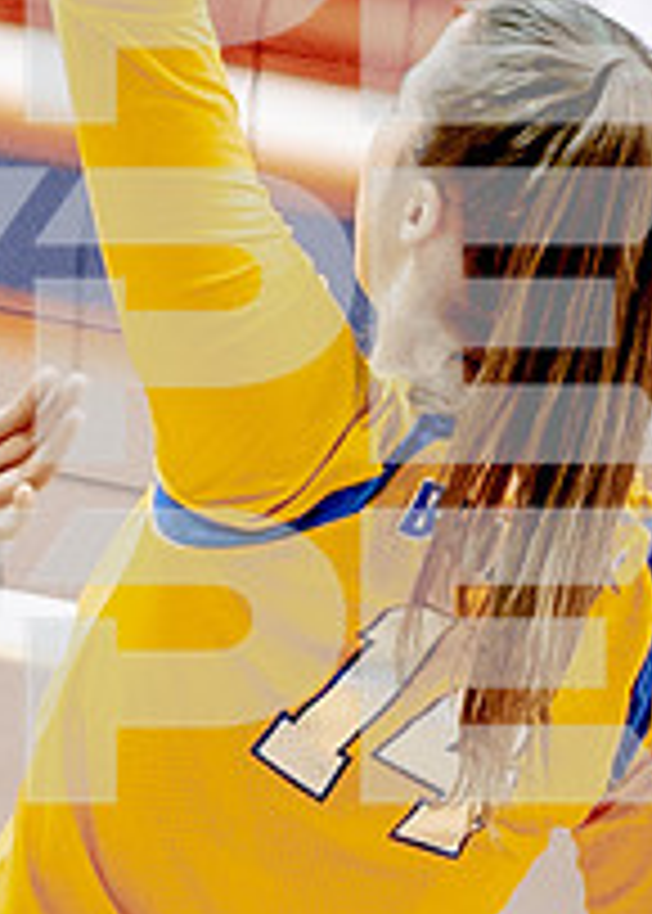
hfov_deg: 1.2
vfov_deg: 1.6
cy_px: 402
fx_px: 31861
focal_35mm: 1229
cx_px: -179
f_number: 2.8
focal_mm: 187
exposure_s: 1/1500
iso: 4000
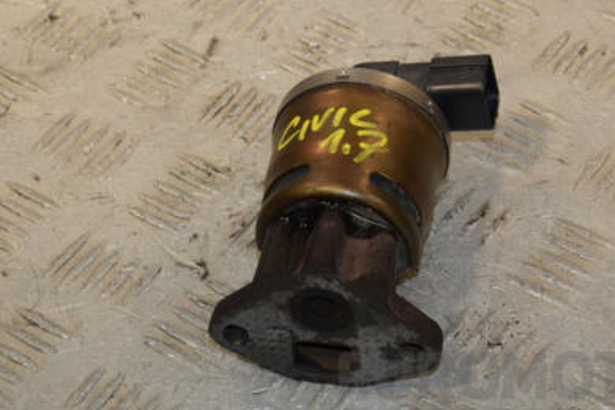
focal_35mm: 134
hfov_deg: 15.3
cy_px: 166
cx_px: 309
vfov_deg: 10.2
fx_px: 2289
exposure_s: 1/200
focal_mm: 58
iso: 800
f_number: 8
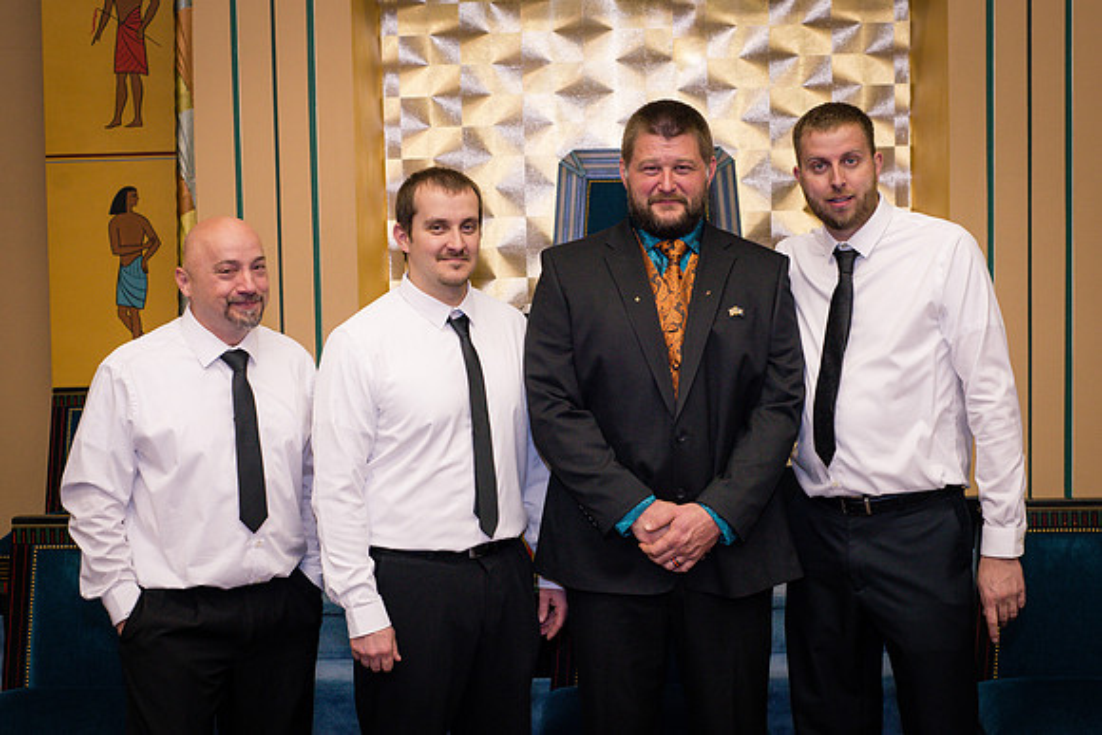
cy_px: 376
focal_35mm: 55
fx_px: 1670
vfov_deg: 24.8
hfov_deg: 36.5
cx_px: 561
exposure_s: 1/125
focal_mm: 50
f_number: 5
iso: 800
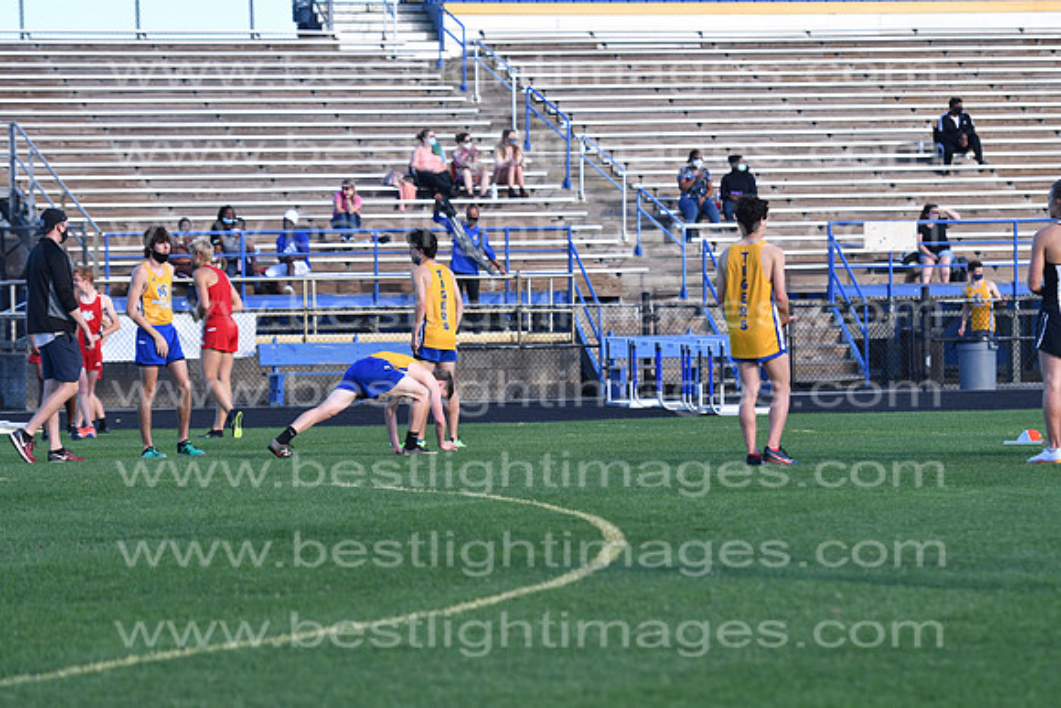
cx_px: 530
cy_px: 354
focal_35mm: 188
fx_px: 5527
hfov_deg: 11.0
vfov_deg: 7.3
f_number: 4
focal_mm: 125
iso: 400
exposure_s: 1/2000
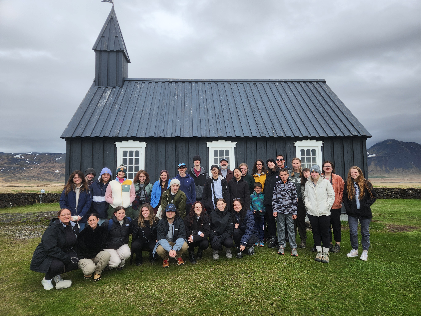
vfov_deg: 58.9
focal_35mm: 23
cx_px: 210
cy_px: 158
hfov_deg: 73.9
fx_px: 280
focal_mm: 5.4
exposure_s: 1/1126
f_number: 1.8
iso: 20
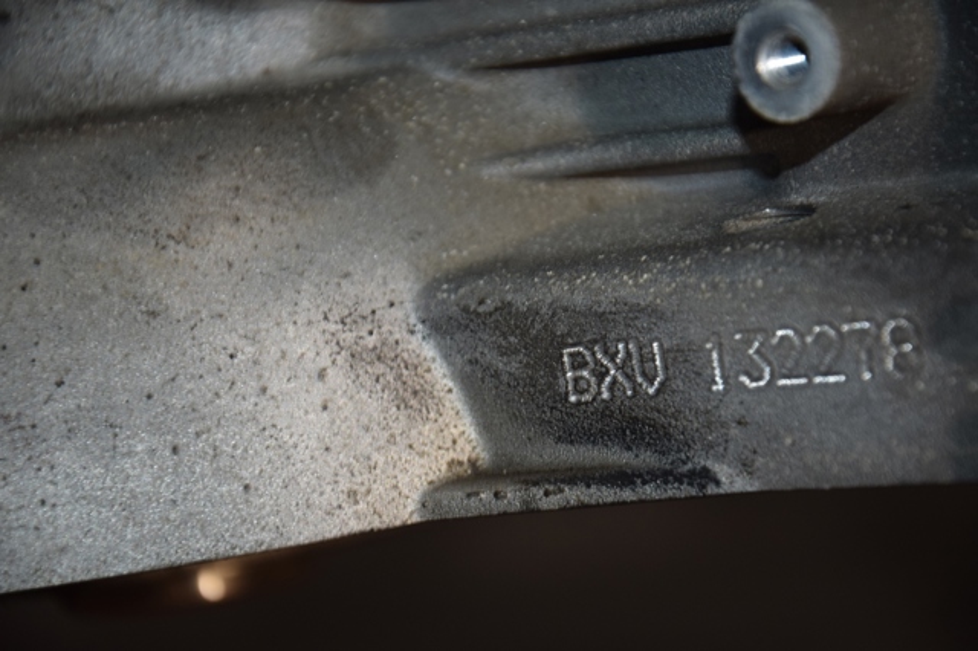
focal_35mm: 158
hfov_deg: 13.0
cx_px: 489
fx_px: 4276
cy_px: 326
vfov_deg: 8.7
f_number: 5.6
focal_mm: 105
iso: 800
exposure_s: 1/60
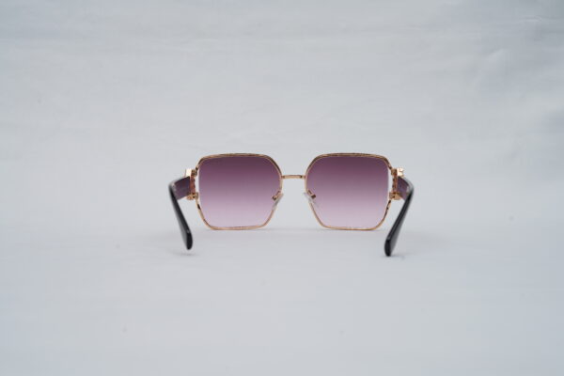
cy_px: 188
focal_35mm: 50
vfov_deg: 27.0
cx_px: 282
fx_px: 783
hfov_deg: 39.6
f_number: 9
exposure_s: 1/160
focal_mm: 50
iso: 100
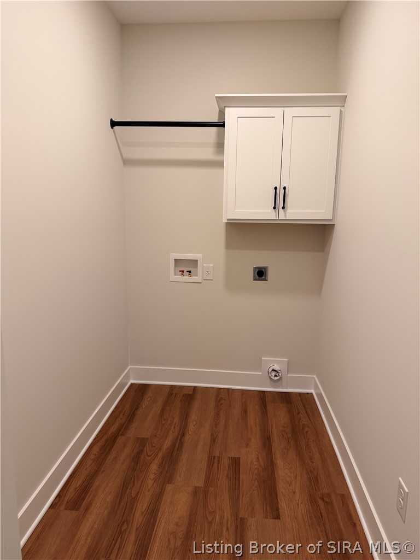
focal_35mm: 24
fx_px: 388
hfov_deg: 56.8
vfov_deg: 71.6
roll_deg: -1.0
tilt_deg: -11.2
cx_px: 210
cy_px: 280
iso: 200
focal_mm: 6.76
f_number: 1.78
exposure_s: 1/120
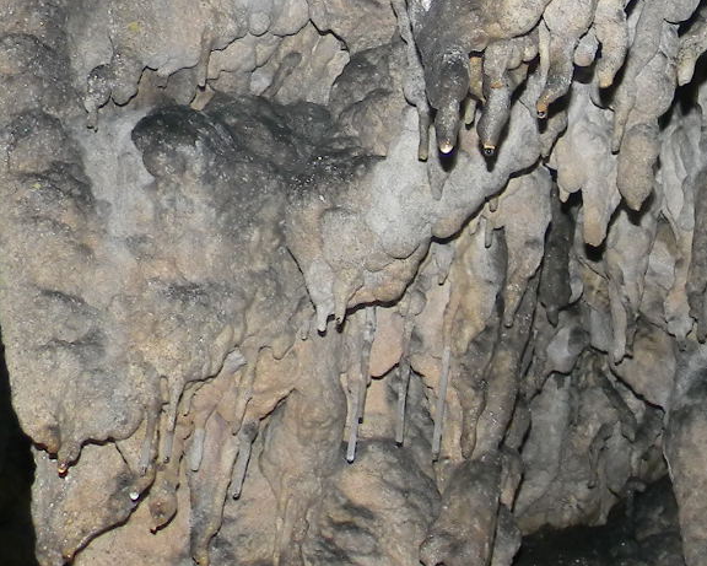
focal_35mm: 125
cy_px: 37
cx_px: 765
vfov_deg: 12.2
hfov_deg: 15.0
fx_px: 2616
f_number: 3.7
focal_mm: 6.4
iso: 205
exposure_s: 1/30
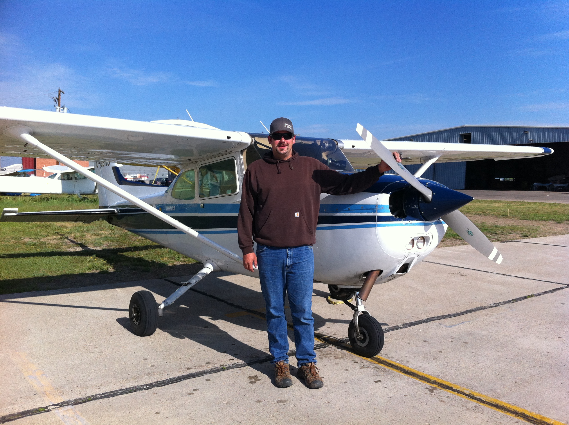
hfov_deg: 52.7
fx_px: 574
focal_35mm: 35
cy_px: 212
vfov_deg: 40.6
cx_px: 284
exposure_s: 1/1436
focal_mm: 3.85
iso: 80
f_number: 2.8
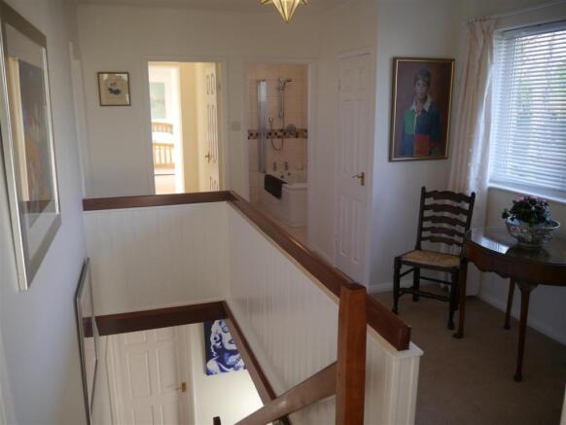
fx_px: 458
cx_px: 283
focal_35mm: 28
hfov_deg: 63.4
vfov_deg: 49.8
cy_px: 212
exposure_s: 1/60
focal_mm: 14
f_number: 3.5
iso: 250
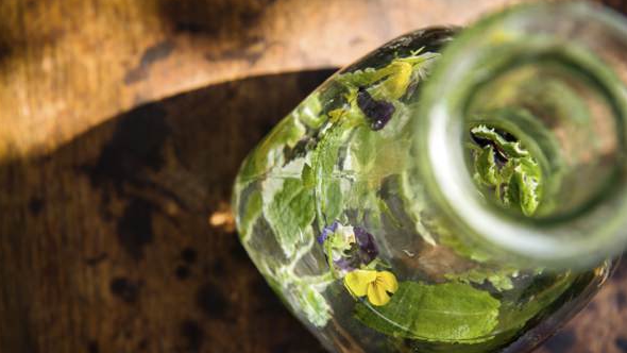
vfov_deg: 18.3
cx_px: 312
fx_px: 1097
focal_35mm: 66
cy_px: 207
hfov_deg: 31.9
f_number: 5.6
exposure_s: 1/400
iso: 320
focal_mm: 62
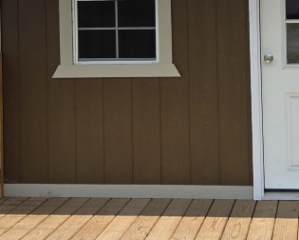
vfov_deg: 20.2
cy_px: -11
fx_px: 646
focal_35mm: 73
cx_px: 241
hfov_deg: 25.6
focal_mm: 5.4
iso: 80
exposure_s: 1/4274
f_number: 1.8
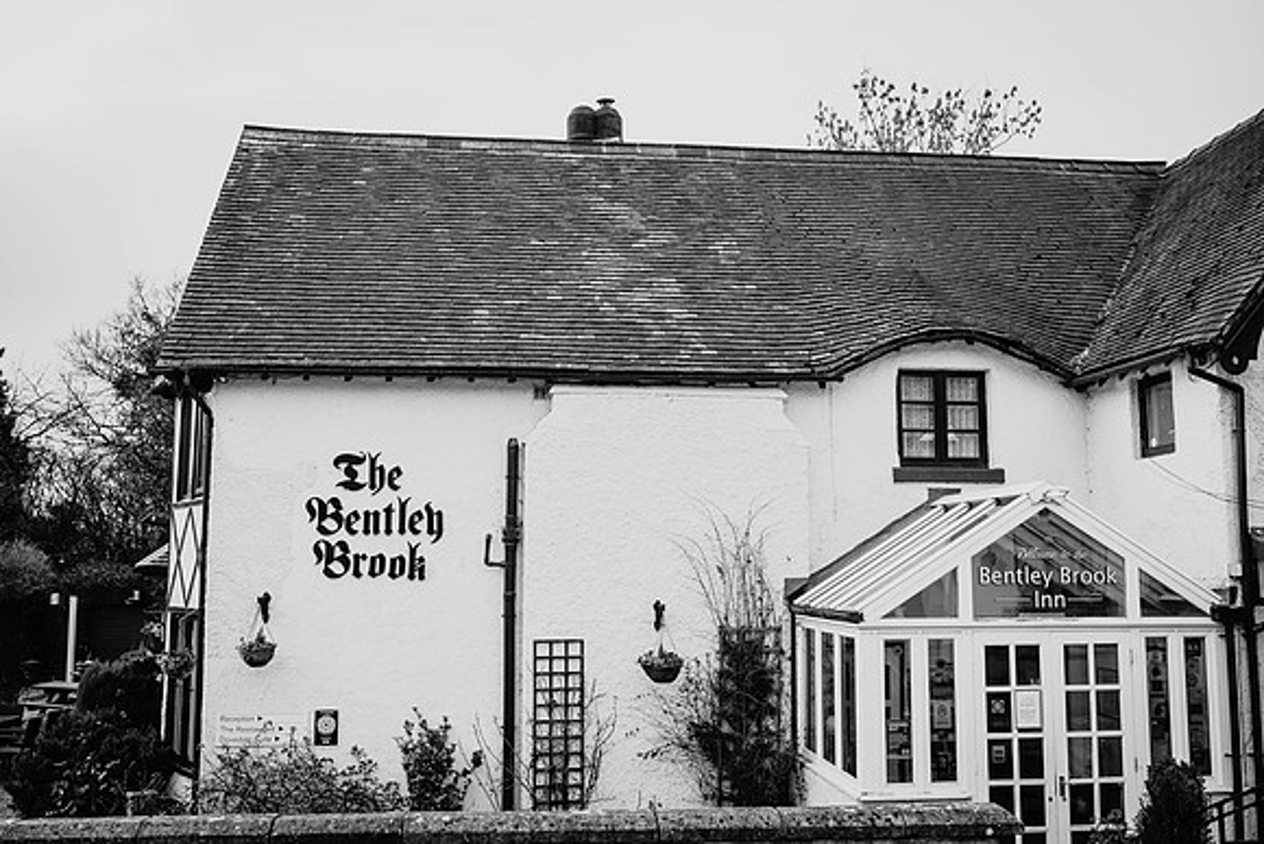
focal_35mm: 35
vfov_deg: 37.9
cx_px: 632
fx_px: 1229
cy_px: 422
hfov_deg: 54.4
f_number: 5.6
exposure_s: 1/200
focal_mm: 35
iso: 200
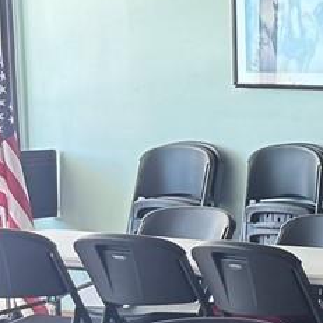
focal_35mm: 147
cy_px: 273
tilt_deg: -7.9
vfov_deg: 11.8
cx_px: 1040
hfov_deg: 9.0
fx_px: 1552
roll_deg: -2.2
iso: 125
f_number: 1.78
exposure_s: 1/60
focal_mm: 6.76
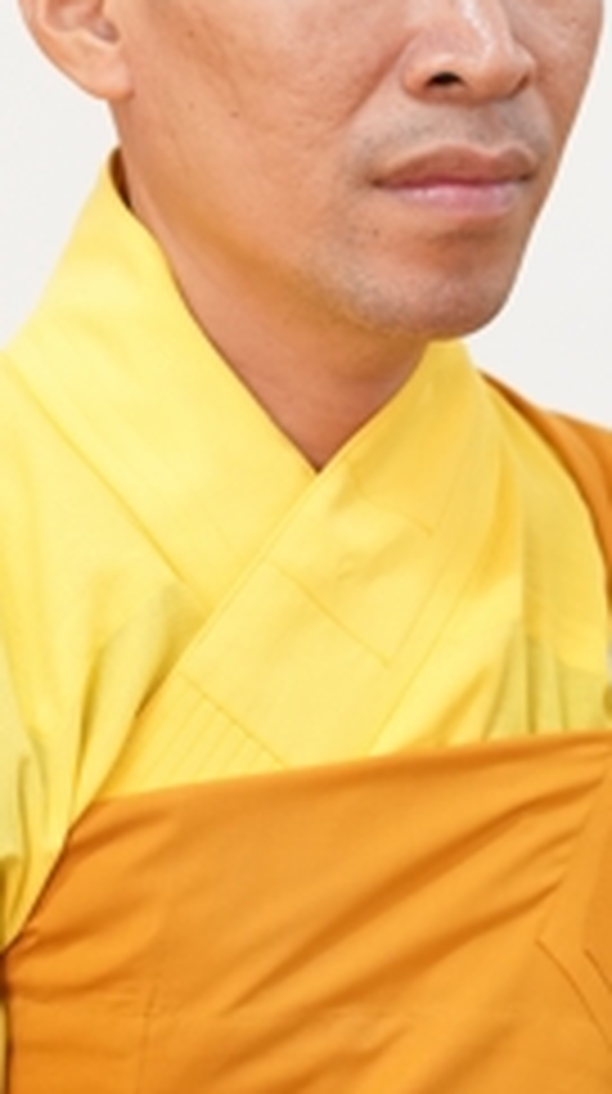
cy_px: 653
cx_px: 308
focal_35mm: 334
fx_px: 9673
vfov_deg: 6.5
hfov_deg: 3.6
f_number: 2.8
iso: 1600
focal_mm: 119
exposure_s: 1/125
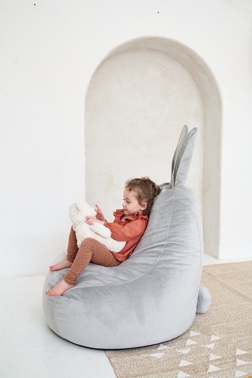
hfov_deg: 37.9
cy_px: 189
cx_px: 126
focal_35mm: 35
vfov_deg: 54.4
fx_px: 367
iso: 640
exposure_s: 1/160
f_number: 5
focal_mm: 35
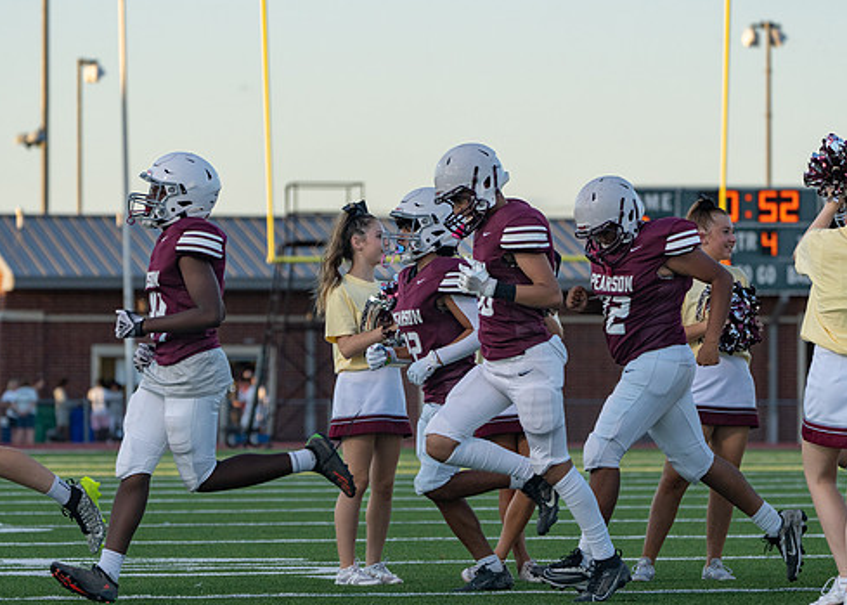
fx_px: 6012
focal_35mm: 250
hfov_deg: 8.1
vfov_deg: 5.8
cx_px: 412
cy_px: 355
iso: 800
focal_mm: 200
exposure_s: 1/1250
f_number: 5.6
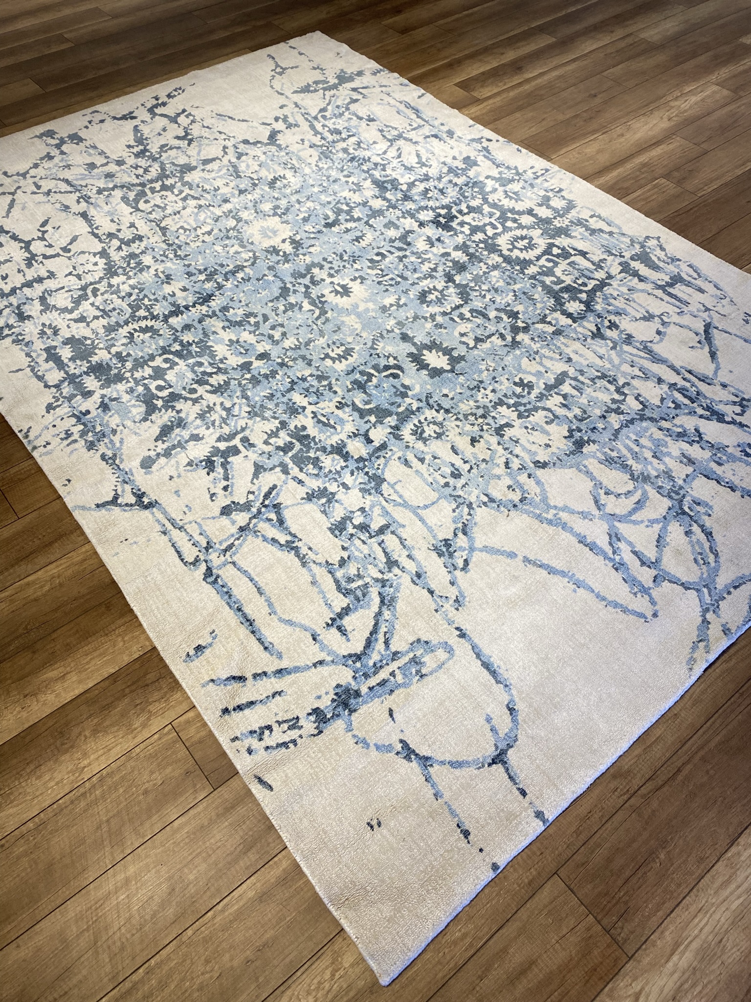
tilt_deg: -52.3
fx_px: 752
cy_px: 501
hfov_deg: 53.1
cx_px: 376
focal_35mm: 26
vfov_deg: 67.3
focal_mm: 4.25
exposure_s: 1/120
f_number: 1.8
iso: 125
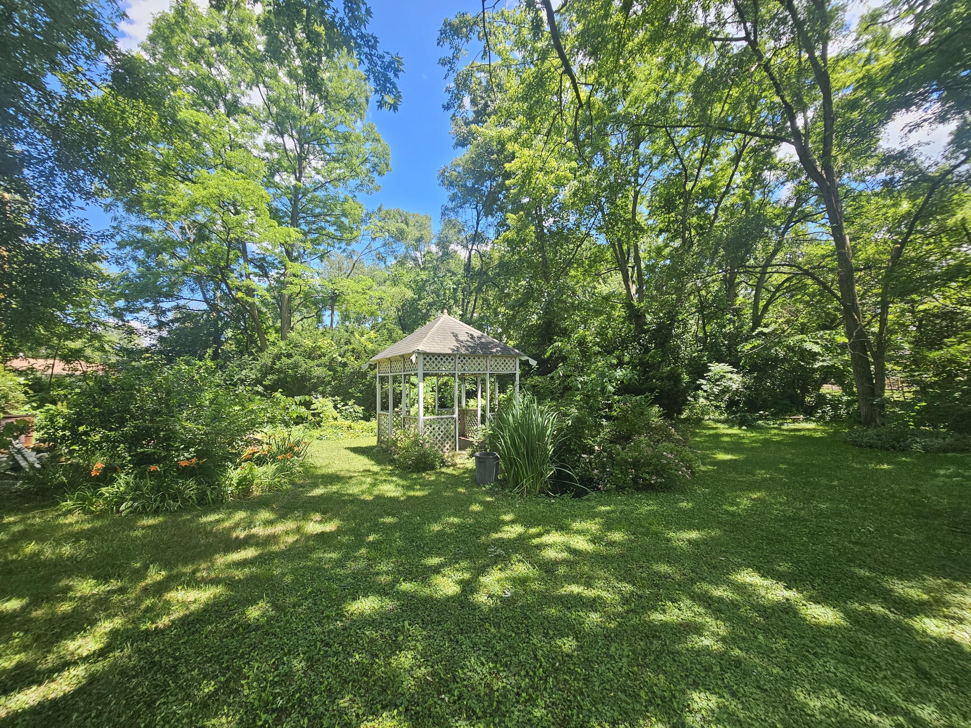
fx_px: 365
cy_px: 364
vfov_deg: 89.9
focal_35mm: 13
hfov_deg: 106.2
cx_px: 486
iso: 50
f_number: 2.2
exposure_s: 1/353
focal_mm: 2.2
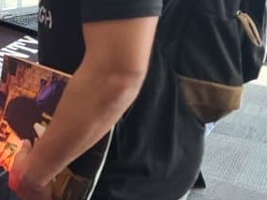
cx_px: -149
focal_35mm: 90
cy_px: 77
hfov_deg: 18.8
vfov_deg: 16.4
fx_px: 694
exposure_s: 1/60
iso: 125
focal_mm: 7
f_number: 1.8
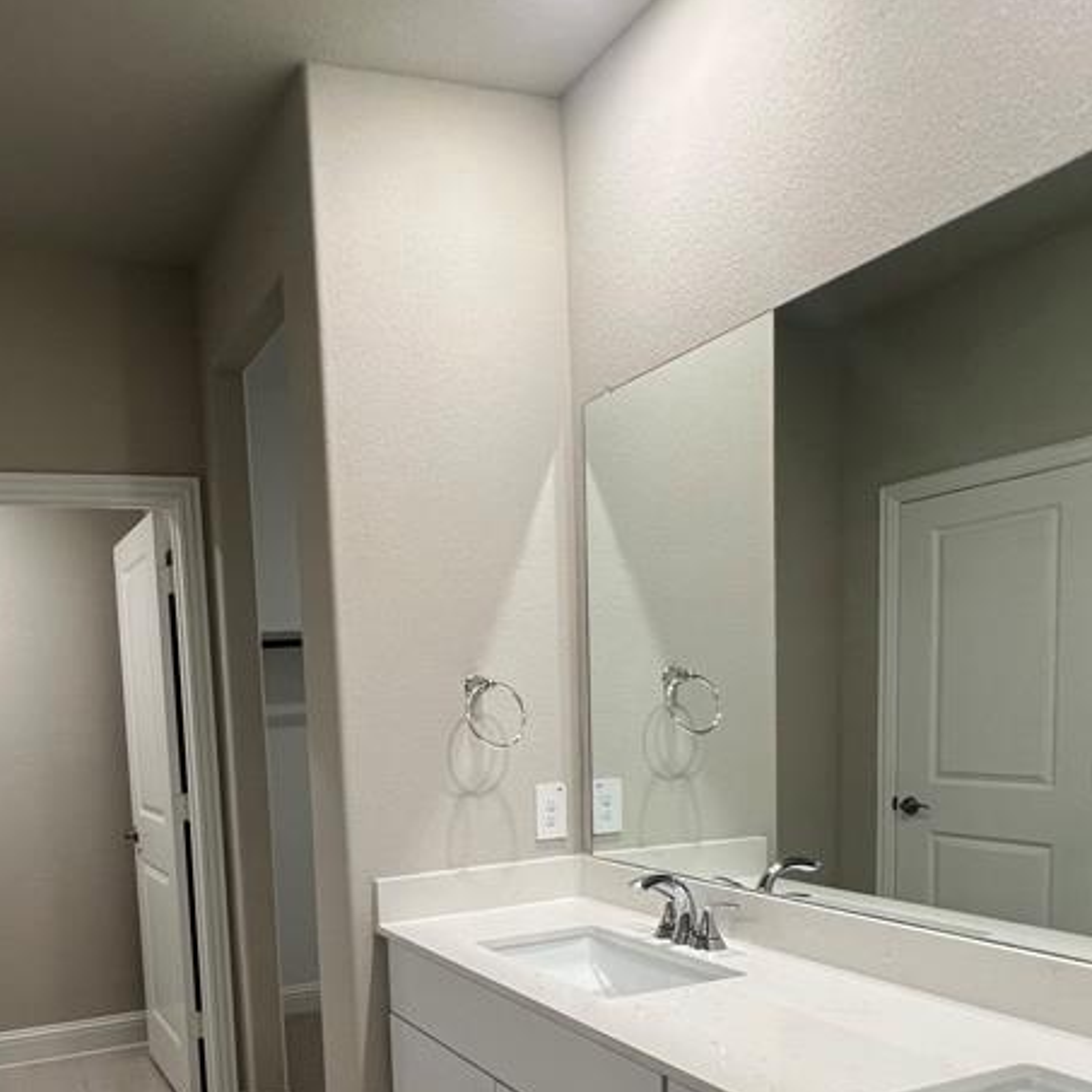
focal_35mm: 26
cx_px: 284
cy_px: 791
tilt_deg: -5.5
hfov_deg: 58.1
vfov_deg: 58.4
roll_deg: +3.4
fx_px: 928
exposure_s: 1/120
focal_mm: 1.57
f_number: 1.8
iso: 200
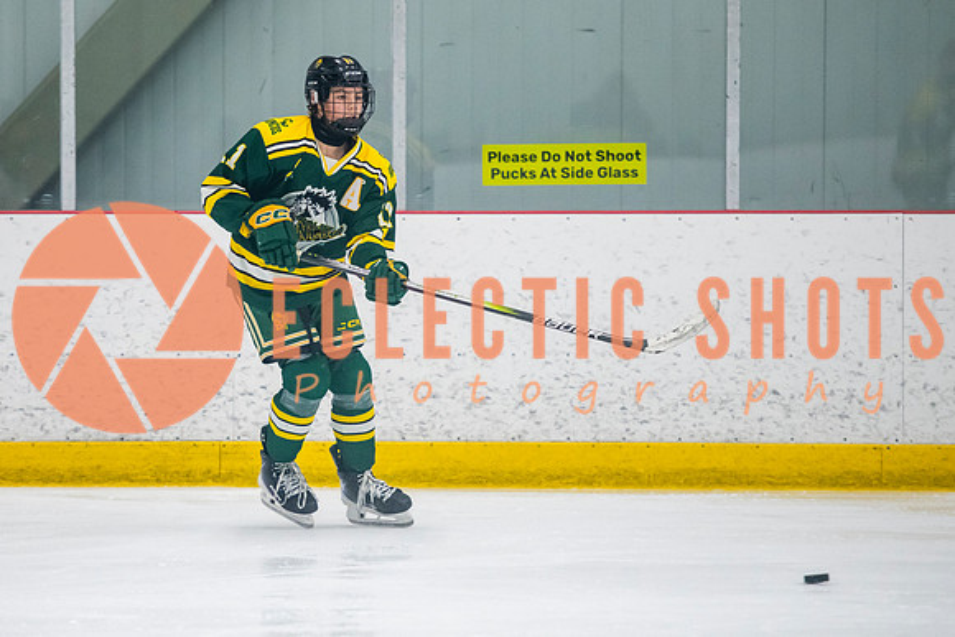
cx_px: 304
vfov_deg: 5.2
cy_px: 312
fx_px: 7081
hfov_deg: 7.7
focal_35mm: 267
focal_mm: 175
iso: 2500
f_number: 3.2
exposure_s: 1/640
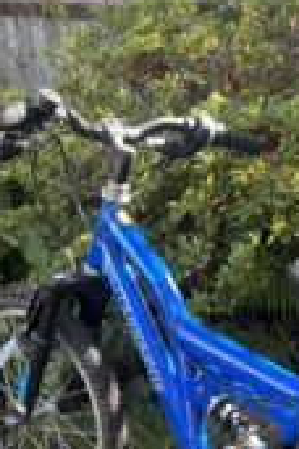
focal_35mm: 57
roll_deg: +0.3
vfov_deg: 32.6
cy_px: 436
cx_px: 268
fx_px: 710
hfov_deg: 23.2
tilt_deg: -28.3
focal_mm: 5.96
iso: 50
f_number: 1.6
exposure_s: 1/121
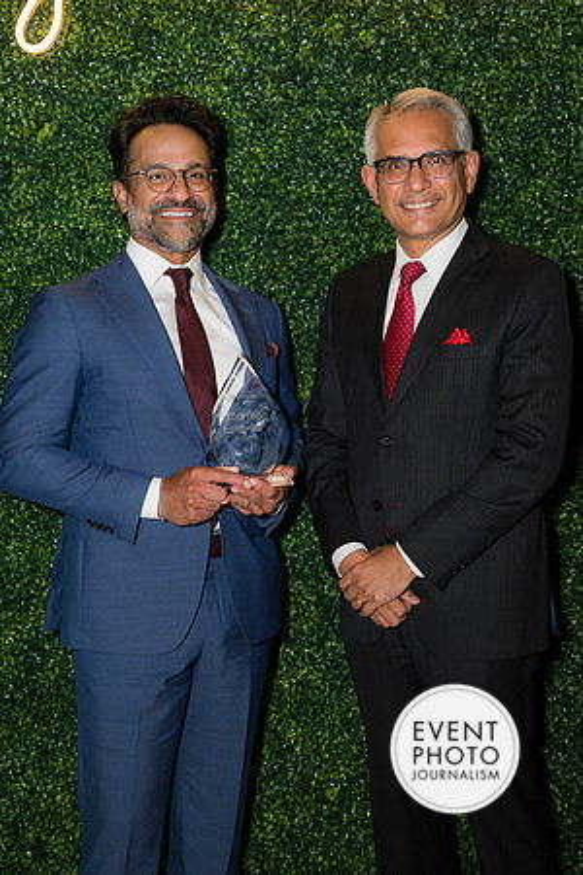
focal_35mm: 58
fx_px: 1409
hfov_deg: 23.4
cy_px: 438
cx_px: 292
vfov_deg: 34.5
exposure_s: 1/160
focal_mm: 58
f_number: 5
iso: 800
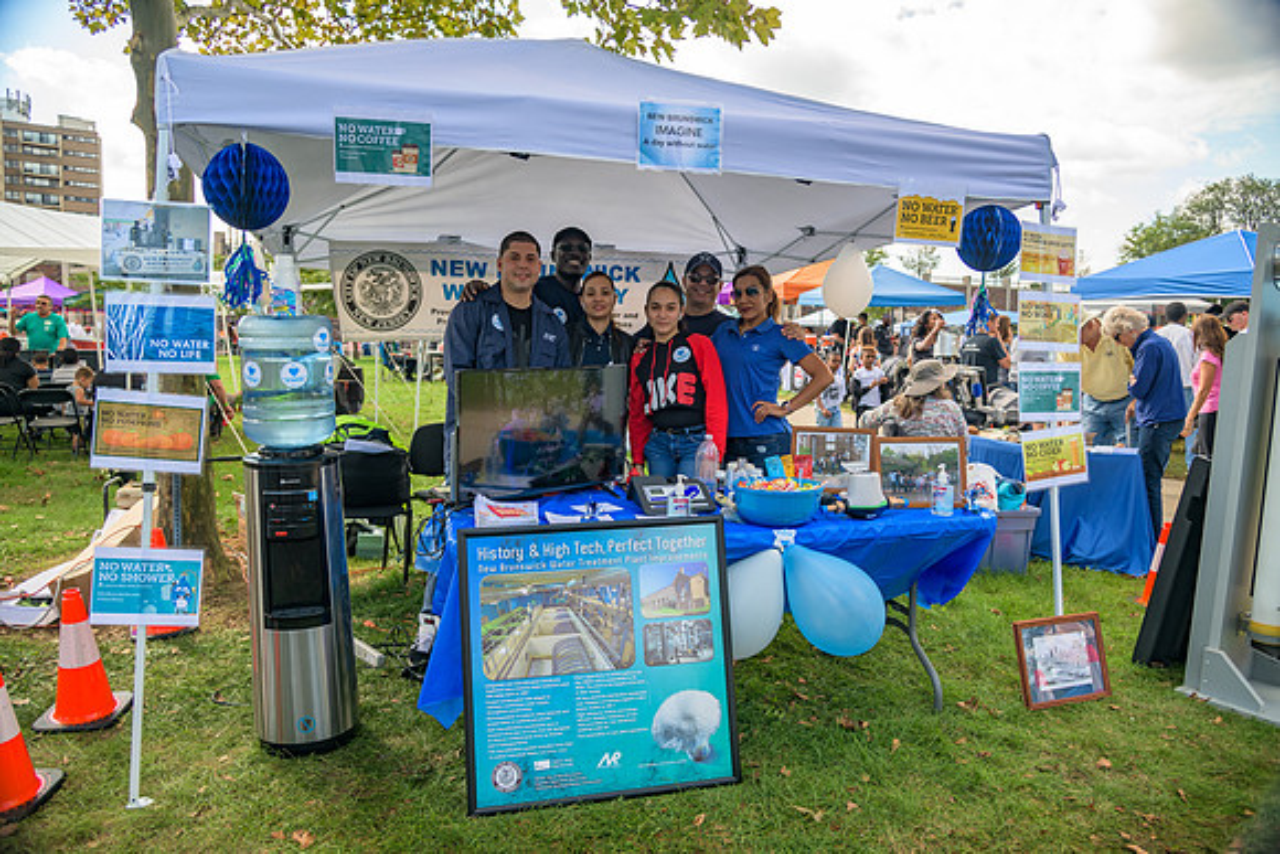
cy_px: 427
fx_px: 853
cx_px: 640
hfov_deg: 73.7
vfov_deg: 53.2
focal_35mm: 24
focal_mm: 24
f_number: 4
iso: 220
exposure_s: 1/250
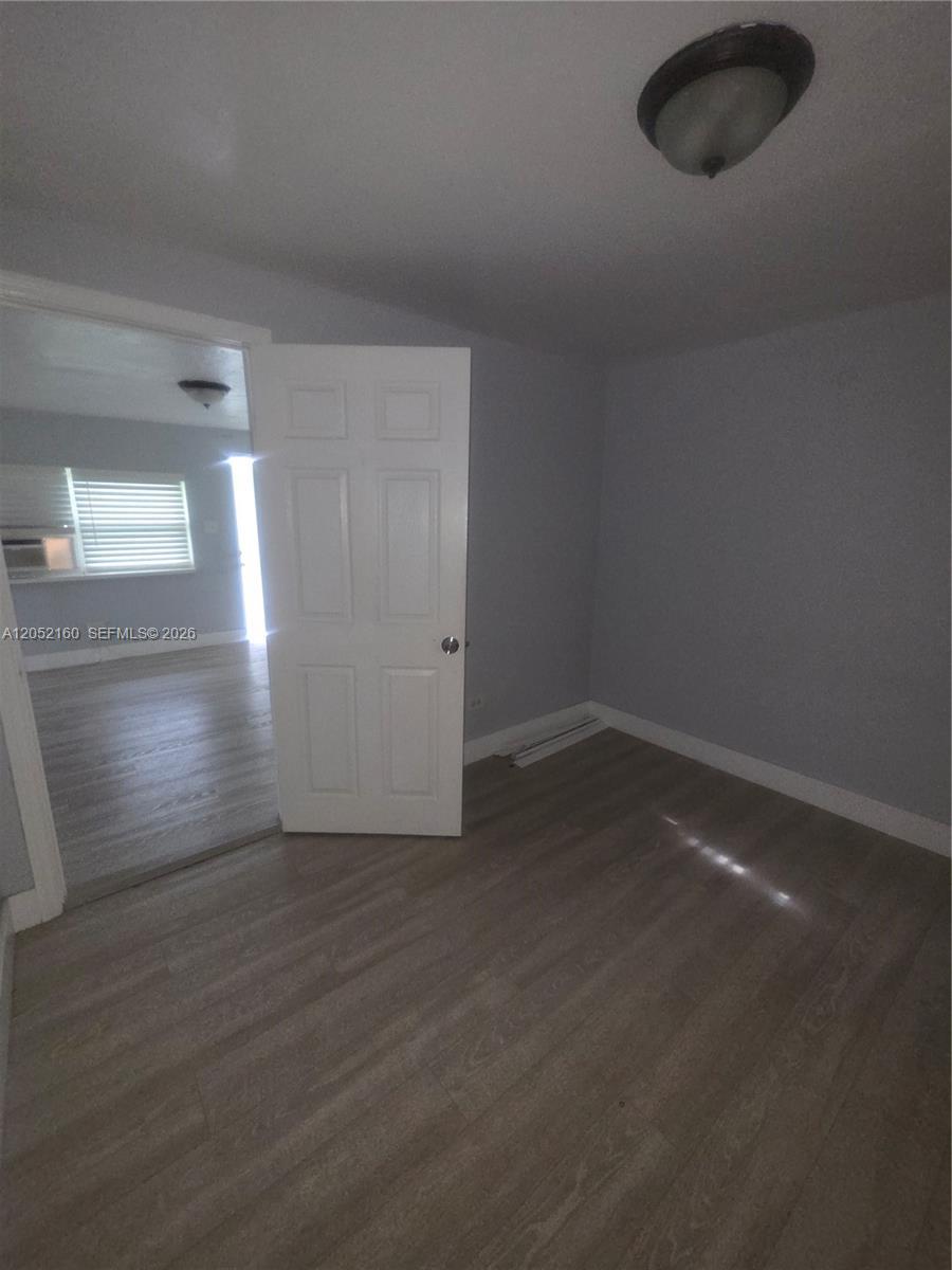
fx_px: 477
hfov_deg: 89.9
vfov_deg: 106.2
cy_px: 635
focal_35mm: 13
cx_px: 476
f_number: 2.2
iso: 320
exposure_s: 1/46
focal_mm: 2.2
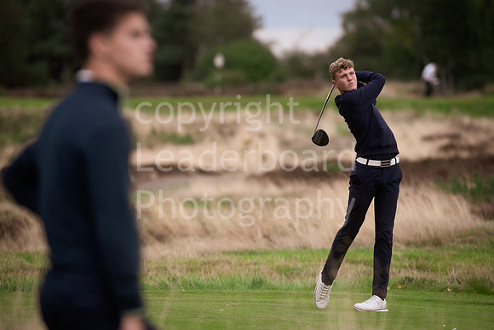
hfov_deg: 6.9
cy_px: 165
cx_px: 247
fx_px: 4117
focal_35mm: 300
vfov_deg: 4.6
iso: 1250
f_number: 5.6
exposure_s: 1/2000
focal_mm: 300
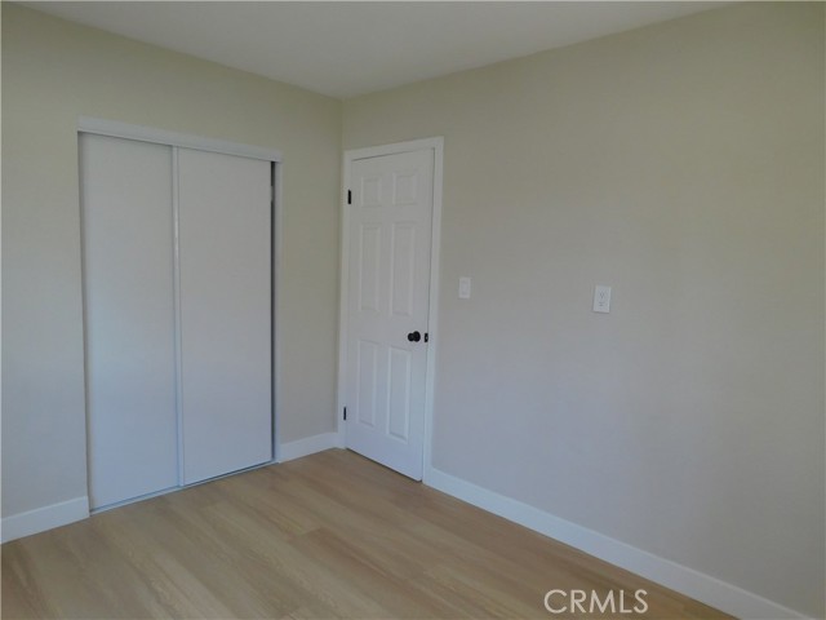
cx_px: 413
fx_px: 549
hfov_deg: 73.9
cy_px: 310
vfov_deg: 58.9
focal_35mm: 23
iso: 125
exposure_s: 1/60
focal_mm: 4
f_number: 3
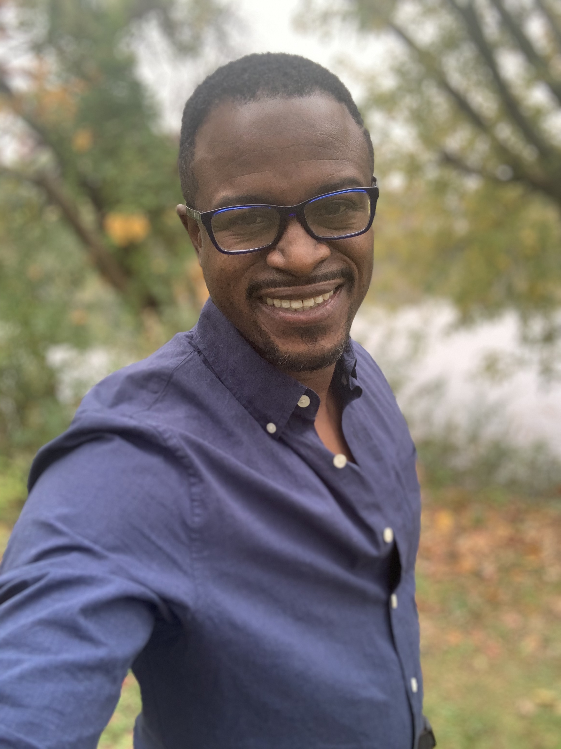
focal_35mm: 32
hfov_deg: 44.2
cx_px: 280
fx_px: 691
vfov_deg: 56.8
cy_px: 374
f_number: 2.2
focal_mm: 2.87
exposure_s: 1/113
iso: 64
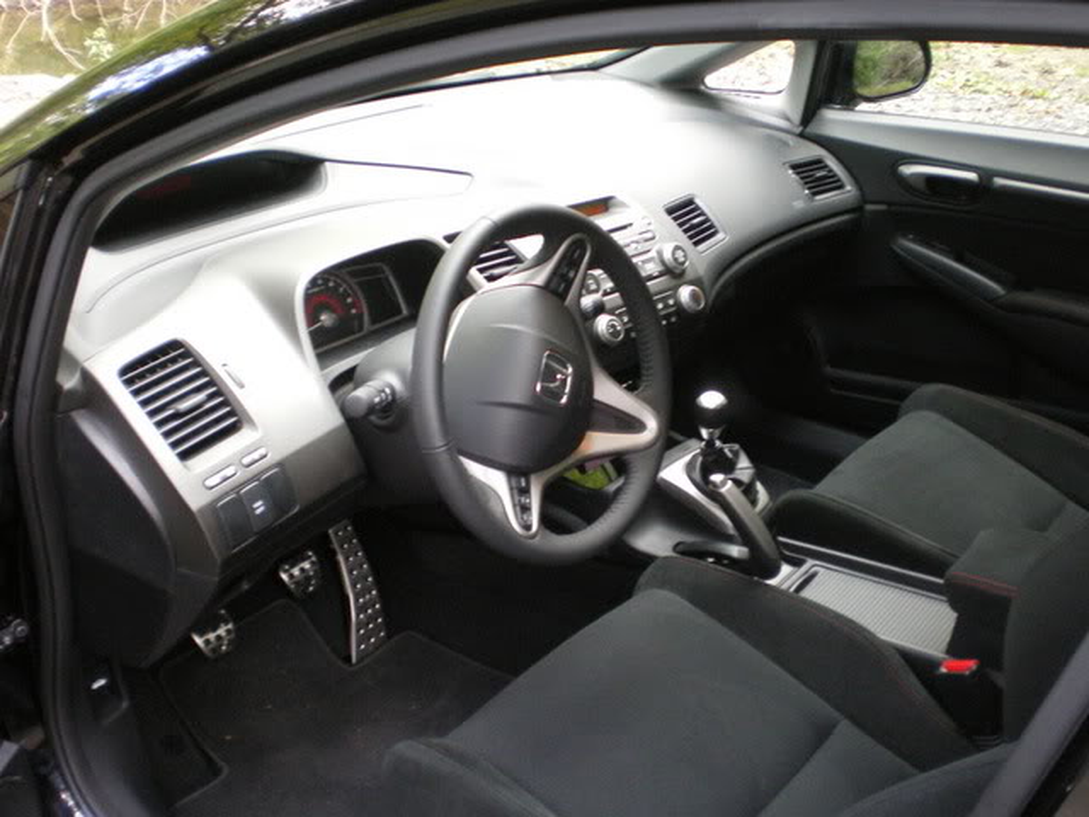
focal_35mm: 38
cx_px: 544
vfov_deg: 37.7
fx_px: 1195
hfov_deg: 49.0
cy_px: 408
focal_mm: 6.3
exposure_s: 1/30
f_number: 3.1
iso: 400
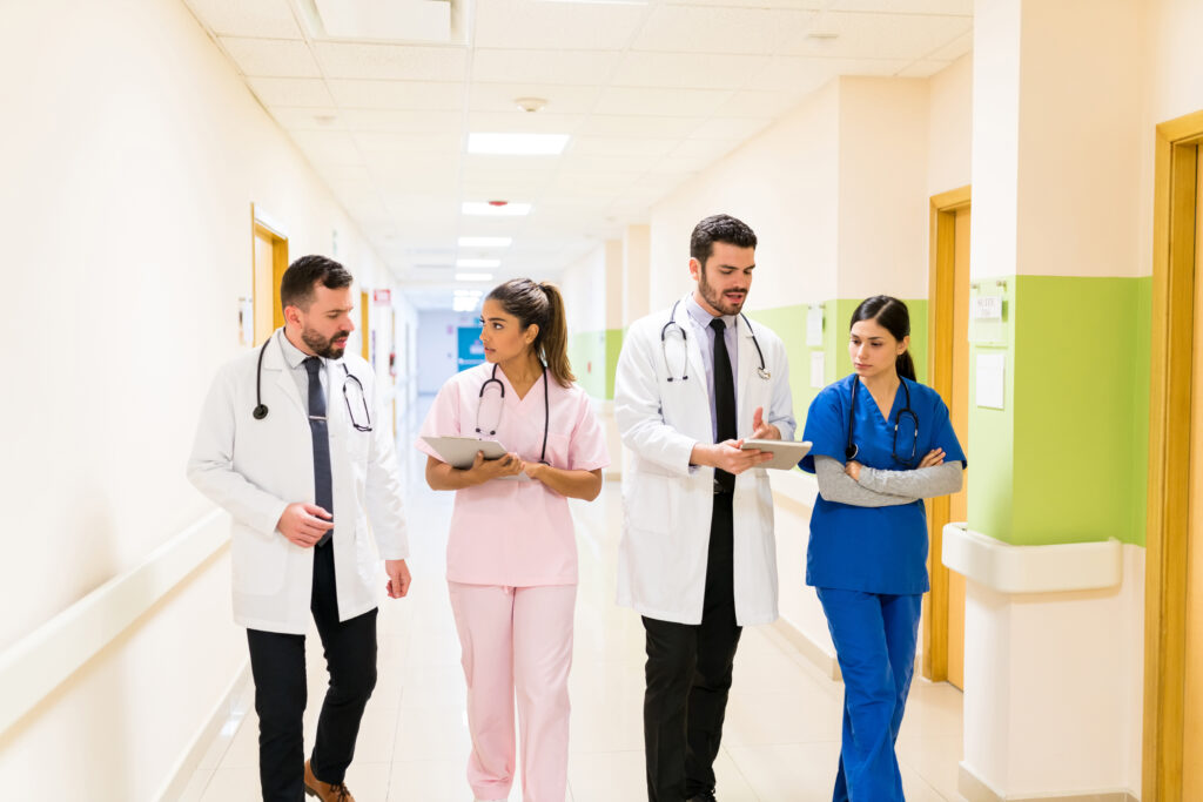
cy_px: 401
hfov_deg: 54.4
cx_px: 602
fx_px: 1170
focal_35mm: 35
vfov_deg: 37.9
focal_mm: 35
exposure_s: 1/125
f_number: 1.8
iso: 800
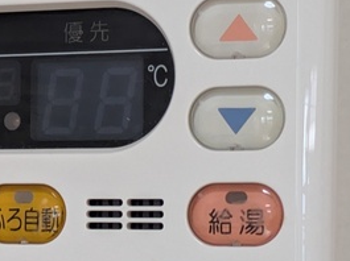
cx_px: 90
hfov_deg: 10.7
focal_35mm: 185
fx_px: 1868
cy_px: 290
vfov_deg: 8.0
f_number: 1.89
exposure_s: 1/60
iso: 93
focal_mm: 5.43
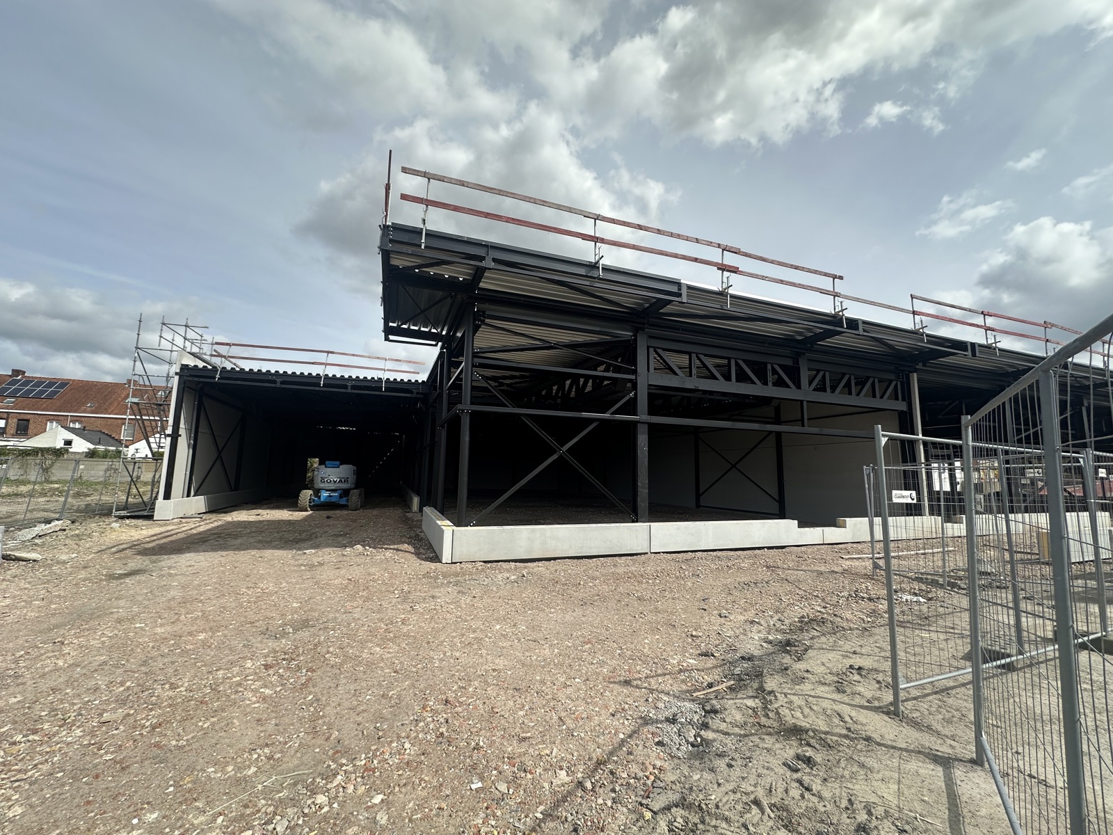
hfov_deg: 102.1
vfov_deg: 85.7
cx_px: 556
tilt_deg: +6.7
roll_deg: -1.8
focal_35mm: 14
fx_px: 450
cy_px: 418
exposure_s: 1/1335
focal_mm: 2.22
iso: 40
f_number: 2.2
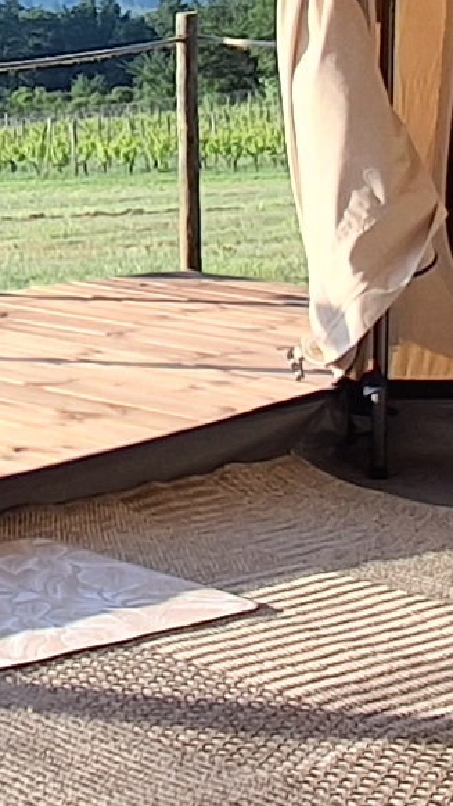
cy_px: -96
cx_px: -201
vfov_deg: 20.7
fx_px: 2092
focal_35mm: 98
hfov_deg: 11.9
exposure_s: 1/348
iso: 40
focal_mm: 1.64
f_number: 2.2
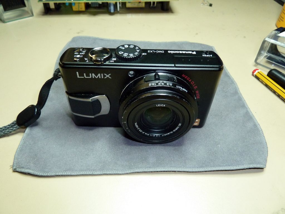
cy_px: 107
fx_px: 206
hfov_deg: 69.4
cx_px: 142
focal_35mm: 25
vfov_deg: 54.9
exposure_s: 1/30
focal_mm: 4.1
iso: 250
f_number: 3.3
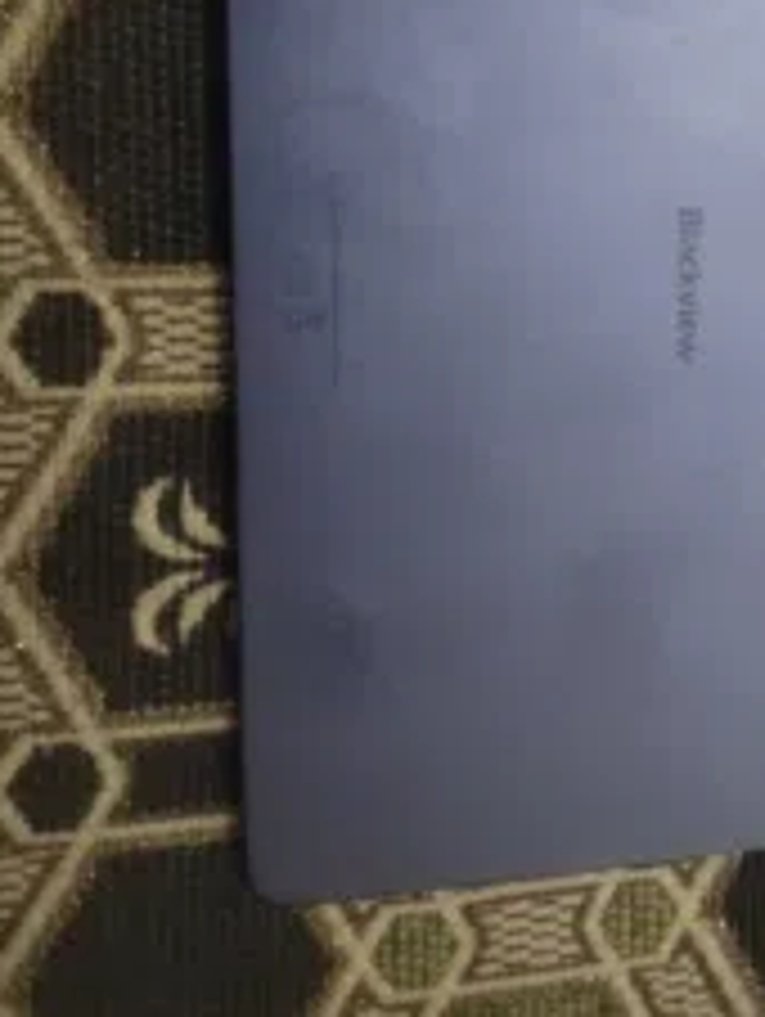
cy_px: 243
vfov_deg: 40.0
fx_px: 1353
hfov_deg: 30.4
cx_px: 662
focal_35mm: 46
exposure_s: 1/25
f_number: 1.8
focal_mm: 4.75
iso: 715
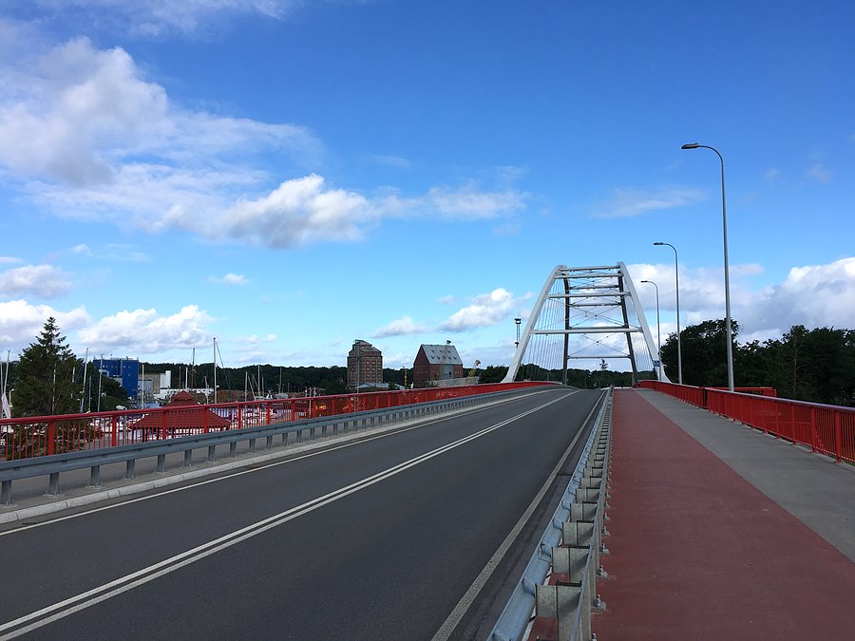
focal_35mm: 29
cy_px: 320
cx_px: 428
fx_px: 716
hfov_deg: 61.7
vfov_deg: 48.2
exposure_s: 1/1570
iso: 25
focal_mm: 4.15
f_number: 2.2
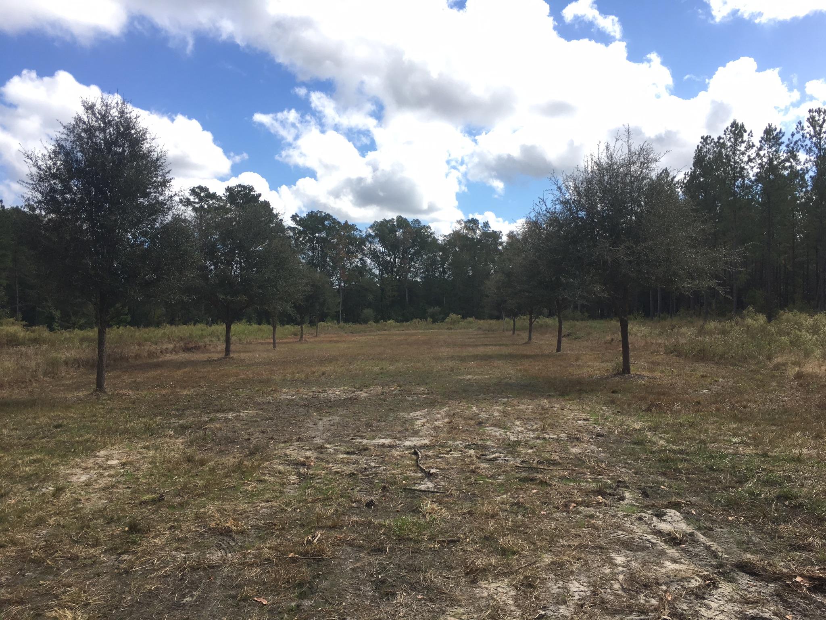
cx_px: 413
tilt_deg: +0.5
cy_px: 310
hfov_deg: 61.7
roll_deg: +0.2
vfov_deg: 48.2
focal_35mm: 29
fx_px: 692
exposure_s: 1/1068
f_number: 2.2
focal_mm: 4.15
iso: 25
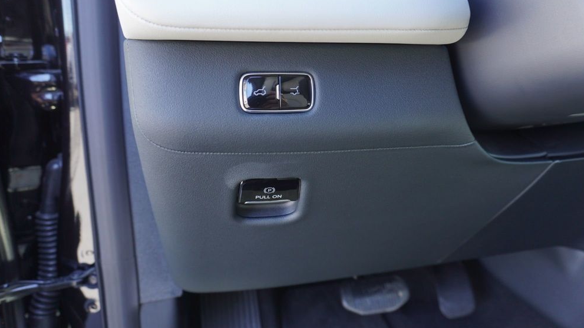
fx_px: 403
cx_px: 289
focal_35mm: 26
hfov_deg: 71.9
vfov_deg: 44.2
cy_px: 140
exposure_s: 1/60
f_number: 4
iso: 200
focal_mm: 16
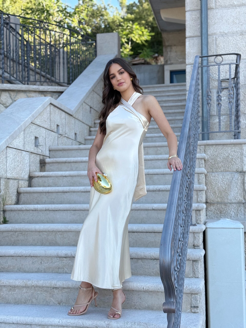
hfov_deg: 30.3
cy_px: 164
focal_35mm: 48
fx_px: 455
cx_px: 123
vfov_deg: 39.7
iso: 80
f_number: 1.78
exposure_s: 1/1013
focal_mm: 6.76
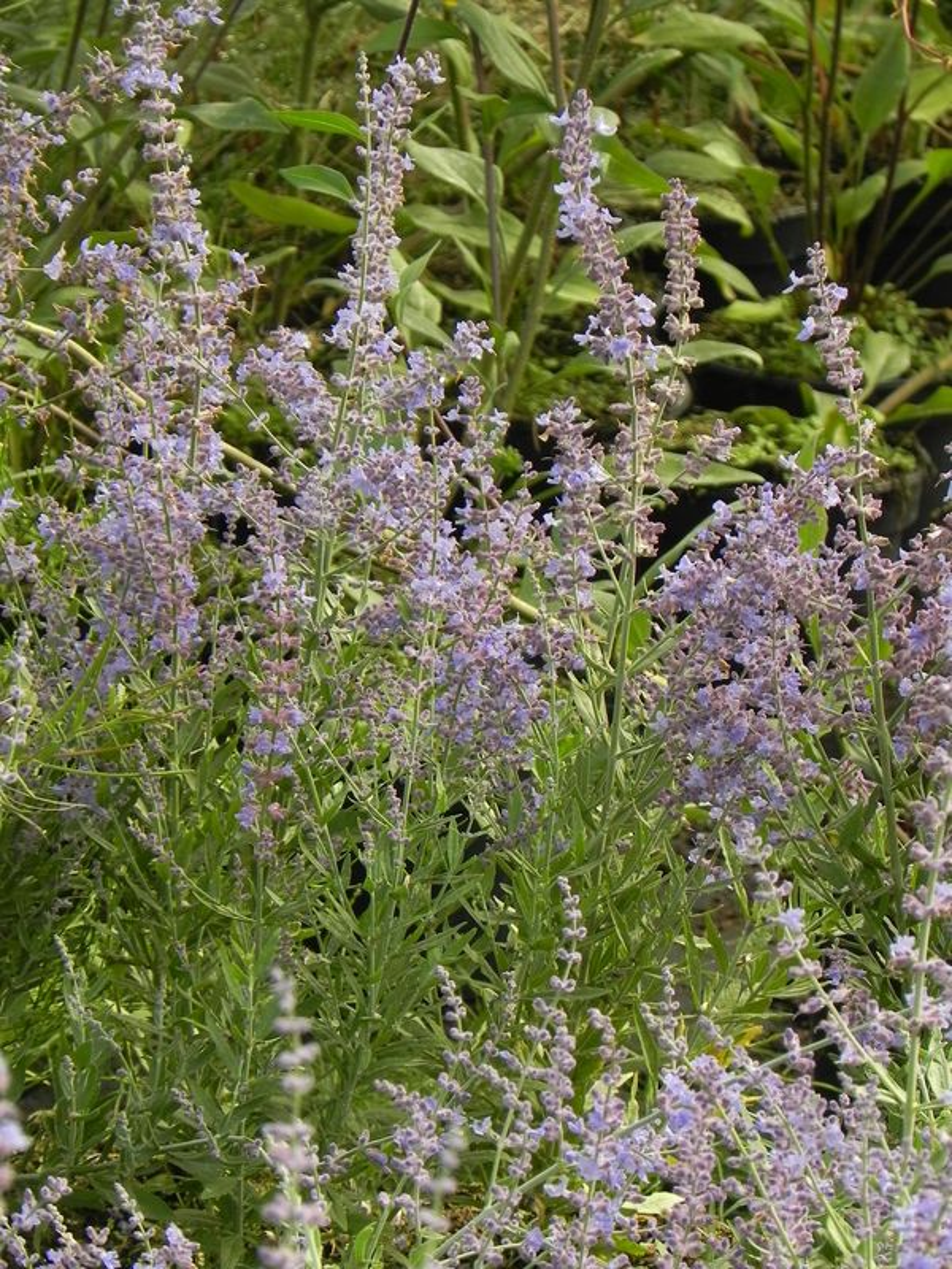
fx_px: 9057
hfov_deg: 6.0
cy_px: 634
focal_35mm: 247
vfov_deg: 8.0
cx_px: 476
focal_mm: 44
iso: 160
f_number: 5
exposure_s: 1/250
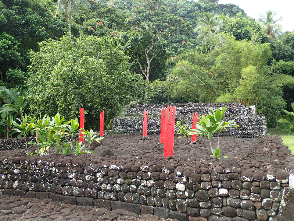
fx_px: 323
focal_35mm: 38
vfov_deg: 37.7
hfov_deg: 49.0
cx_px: 147
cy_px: 110
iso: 100
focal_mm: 6.86
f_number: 3.5
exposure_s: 1/100
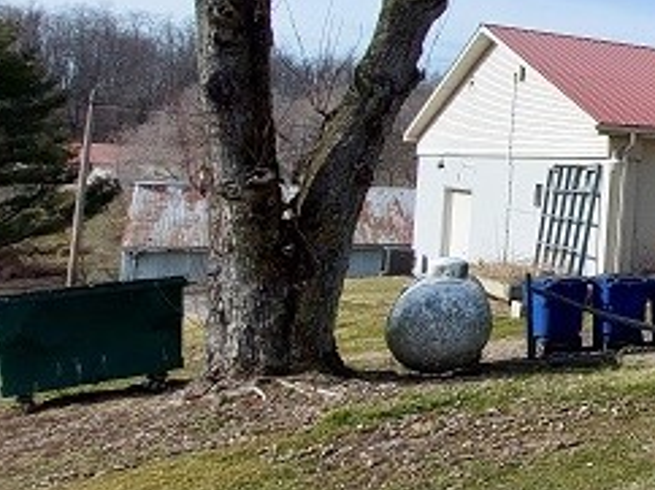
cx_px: 999
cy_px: 146
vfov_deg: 33.1
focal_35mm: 43
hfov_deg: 27.9
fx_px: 813
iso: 50
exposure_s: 1/1613
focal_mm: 1.74
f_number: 2.2
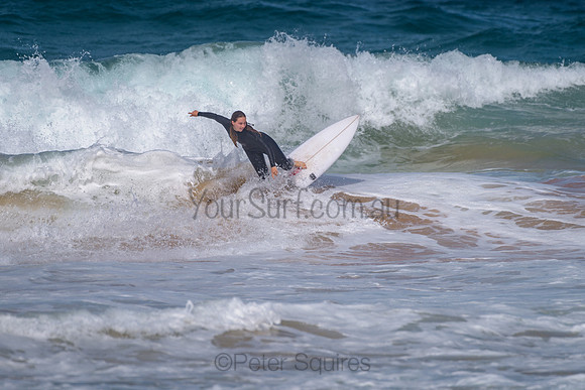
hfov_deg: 3.4
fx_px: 9969
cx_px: 311
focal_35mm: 613
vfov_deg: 2.2
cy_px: 153
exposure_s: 1/2000
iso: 72
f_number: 5.6
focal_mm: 500
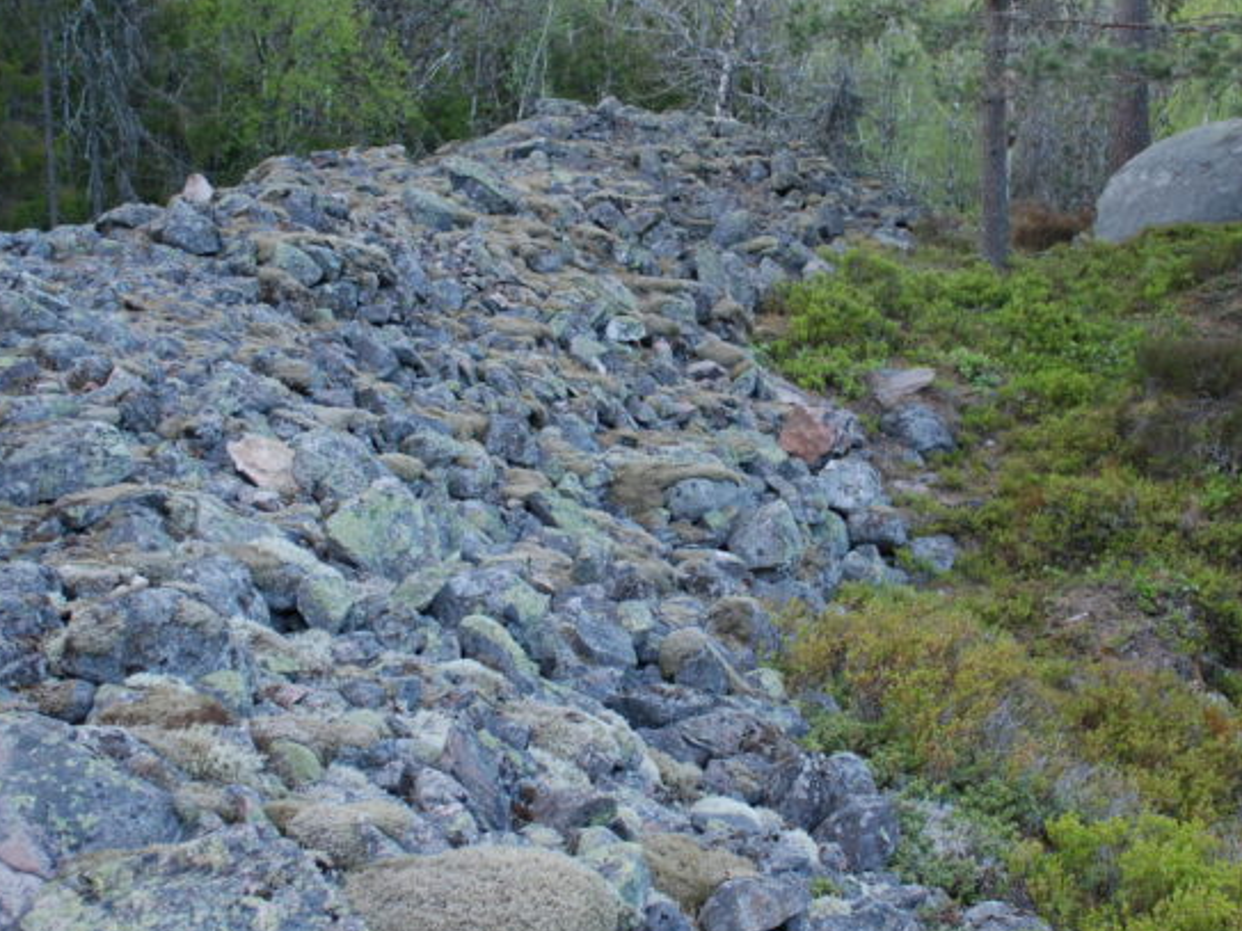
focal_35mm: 49
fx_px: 1758
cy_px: 374
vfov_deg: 29.6
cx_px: 734
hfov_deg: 38.8
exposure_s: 1/30
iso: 450
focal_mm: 18
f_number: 3.5
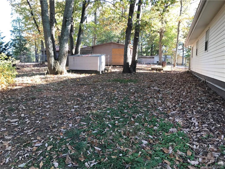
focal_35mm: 28
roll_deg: -1.1
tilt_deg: -6.5
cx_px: 112
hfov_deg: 63.4
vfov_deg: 49.7
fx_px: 182
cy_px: 84
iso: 40
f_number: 1.8
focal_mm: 3.99
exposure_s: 1/120
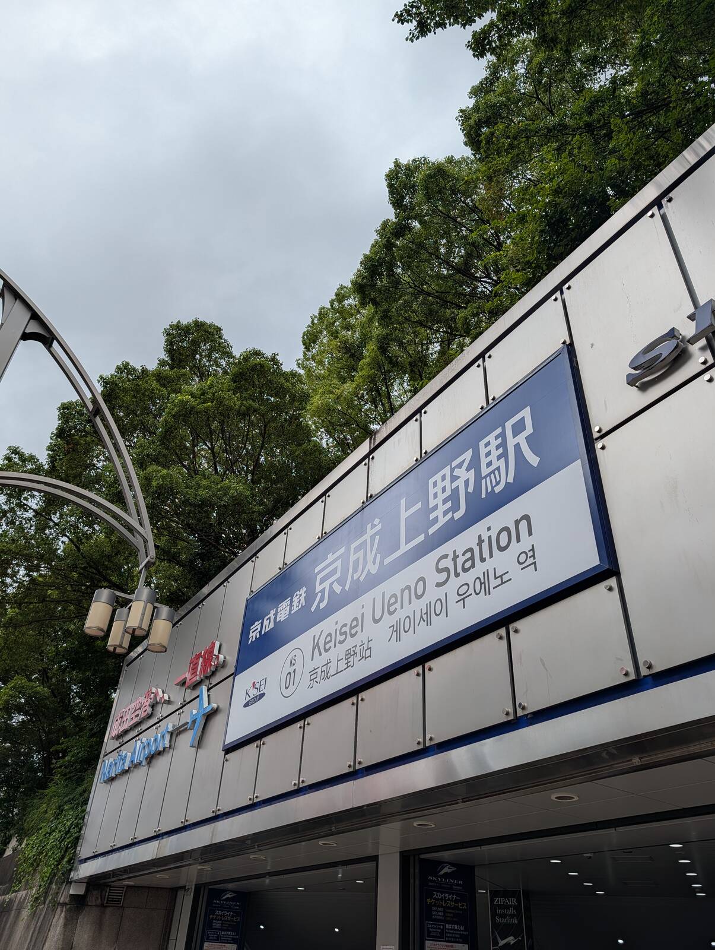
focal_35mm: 24
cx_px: 358
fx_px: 659
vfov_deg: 71.5
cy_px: 475
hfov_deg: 56.9
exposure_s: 1/1066
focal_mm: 6.9
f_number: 1.68
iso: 19
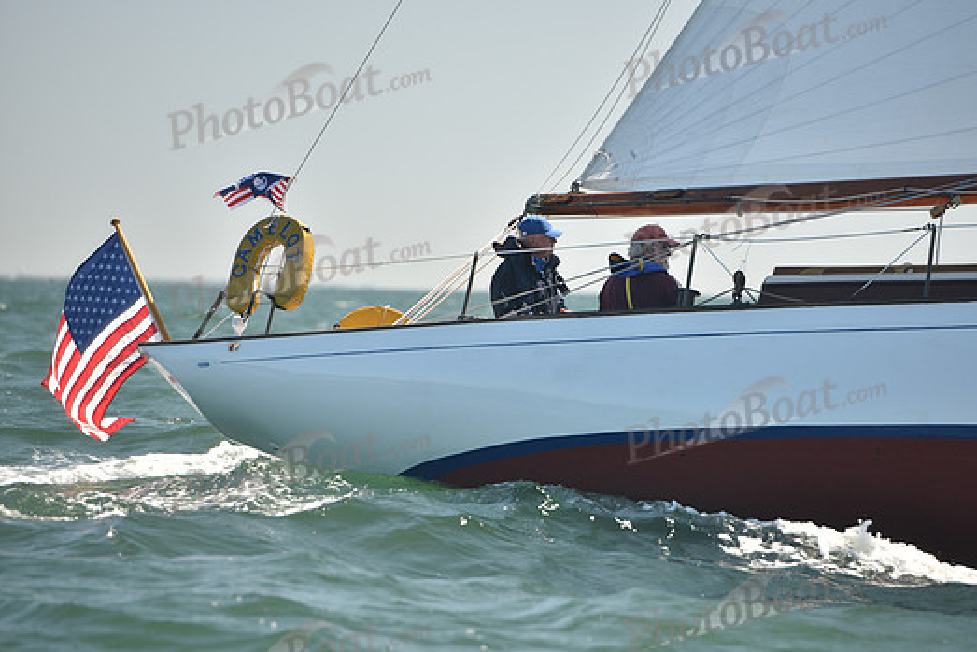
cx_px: 529
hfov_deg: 9.3
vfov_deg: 6.2
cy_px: 345
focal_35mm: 222
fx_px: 6026
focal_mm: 200
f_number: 3.5
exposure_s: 1/800
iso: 250
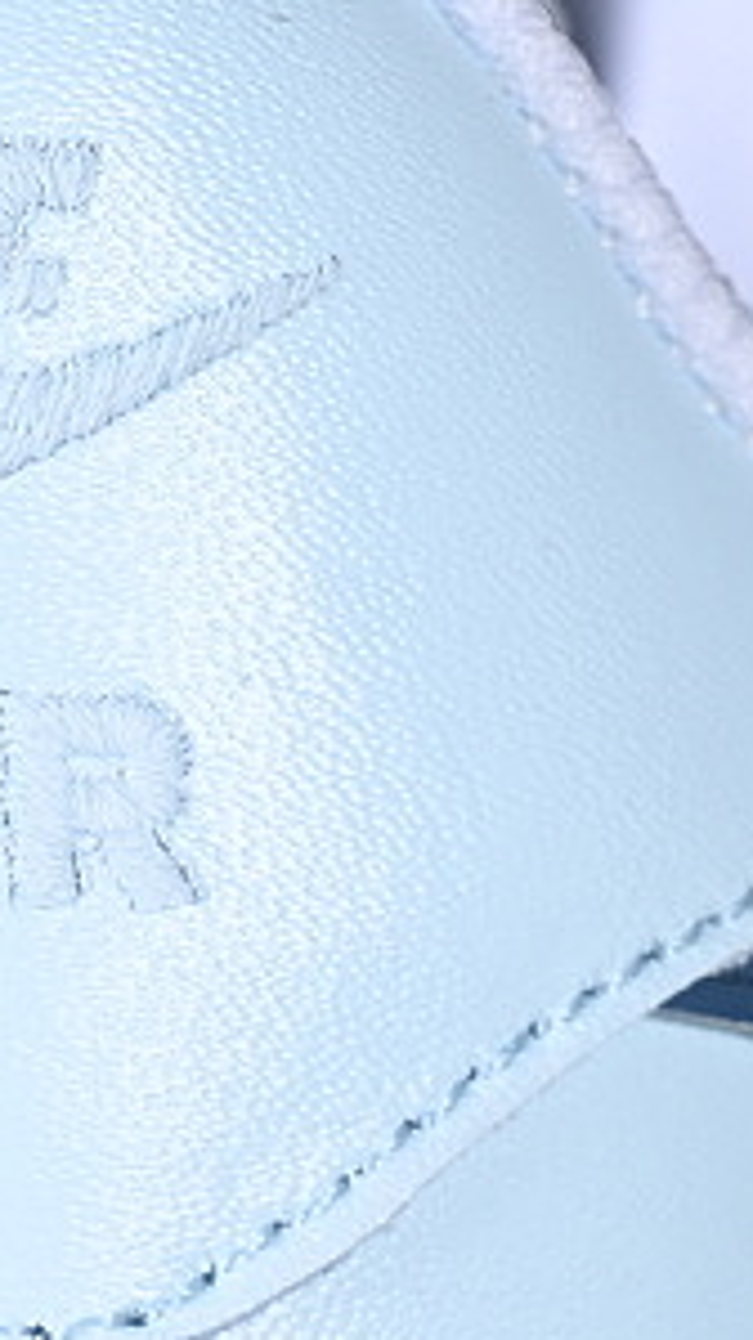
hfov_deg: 4.3
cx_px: -99
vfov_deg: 7.6
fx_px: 10089
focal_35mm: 284
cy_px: 1434
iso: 160
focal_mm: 50
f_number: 7.1
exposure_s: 1/100
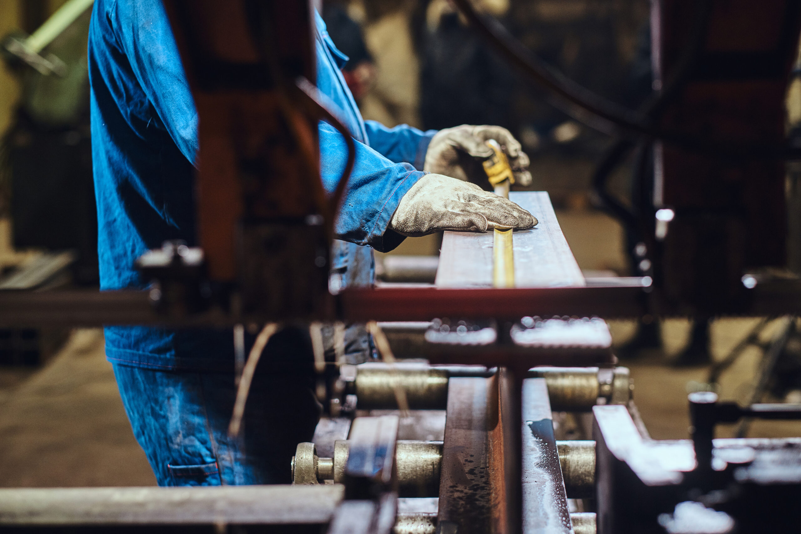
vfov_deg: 16.3
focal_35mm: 84
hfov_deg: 24.2
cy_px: 267
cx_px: 400
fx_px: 1869
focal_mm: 56
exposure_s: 1/125
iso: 640
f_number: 2.2
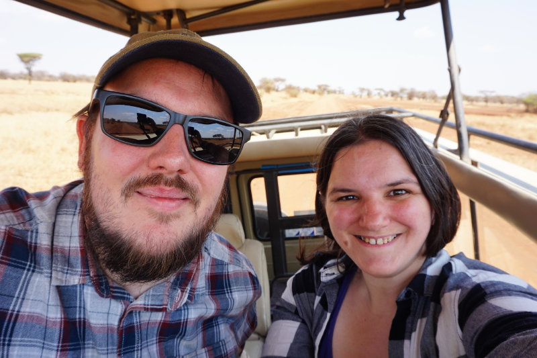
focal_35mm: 24
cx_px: 268
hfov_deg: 73.8
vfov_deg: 53.1
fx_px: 358
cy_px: 179
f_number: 8
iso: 100
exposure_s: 1/80
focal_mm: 16
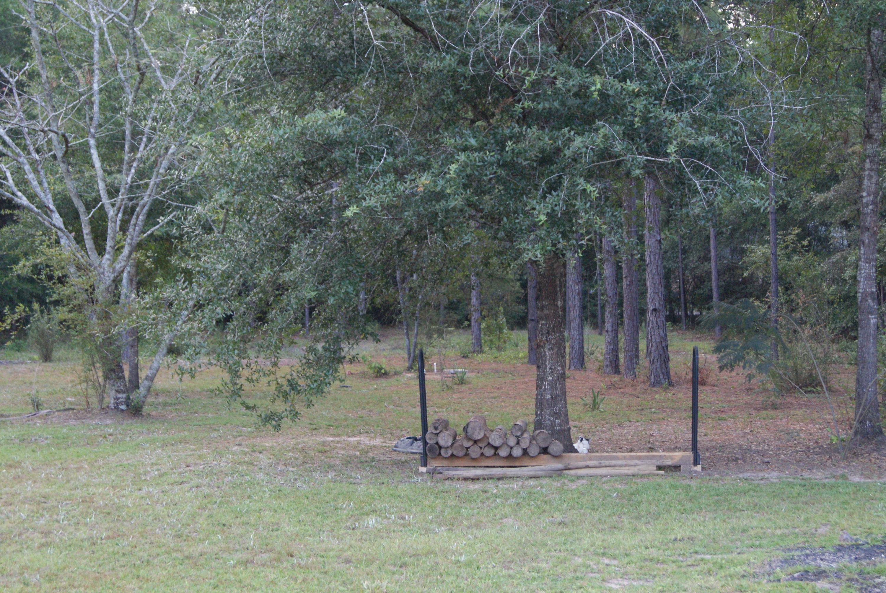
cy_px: 296
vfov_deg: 20.2
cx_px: 443
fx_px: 1663
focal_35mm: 68
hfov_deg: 29.8
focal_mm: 45
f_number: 5.6
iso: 400
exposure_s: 1/80
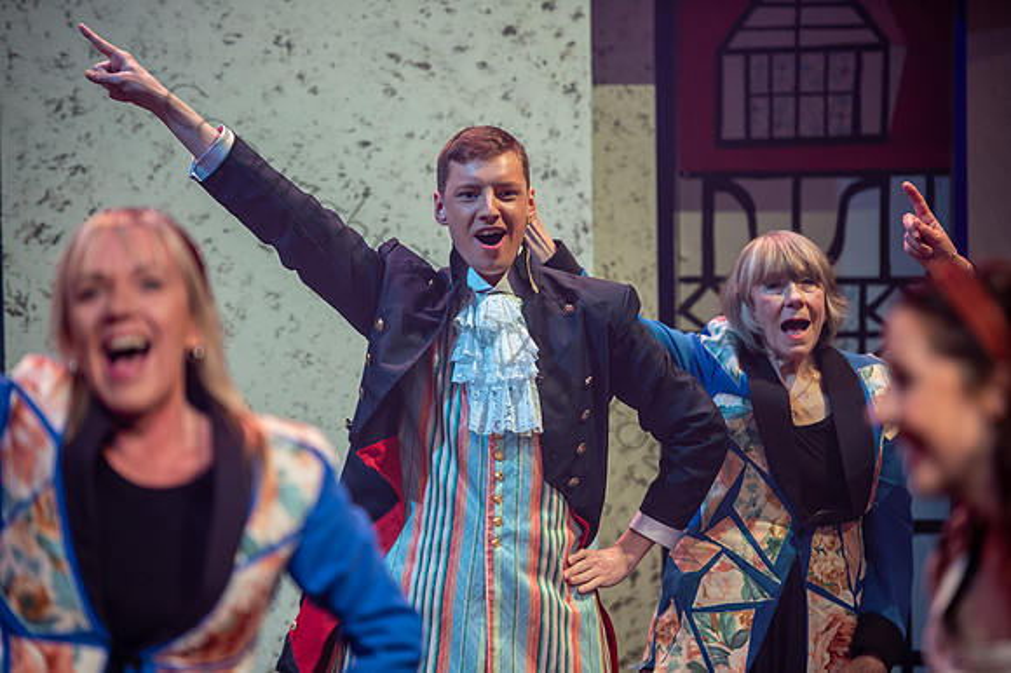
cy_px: 336
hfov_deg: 12.5
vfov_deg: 8.3
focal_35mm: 165
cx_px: 506
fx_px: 4631
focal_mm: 165
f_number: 2.8
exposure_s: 1/100
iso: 1000
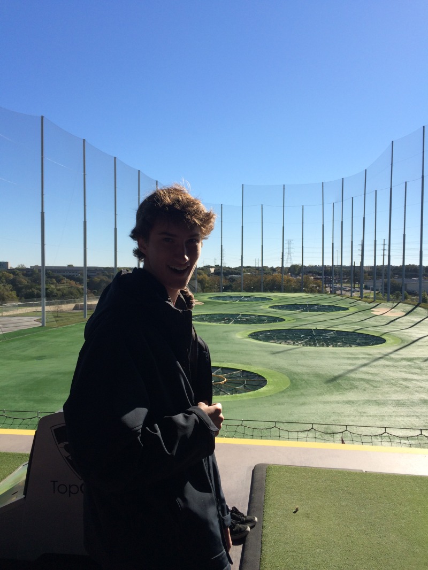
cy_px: 285
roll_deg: +1.5
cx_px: 214
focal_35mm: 29
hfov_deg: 48.2
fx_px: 478
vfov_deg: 61.6
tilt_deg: -2.6
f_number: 2.2
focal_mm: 4.15
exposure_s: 1/1709
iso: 32
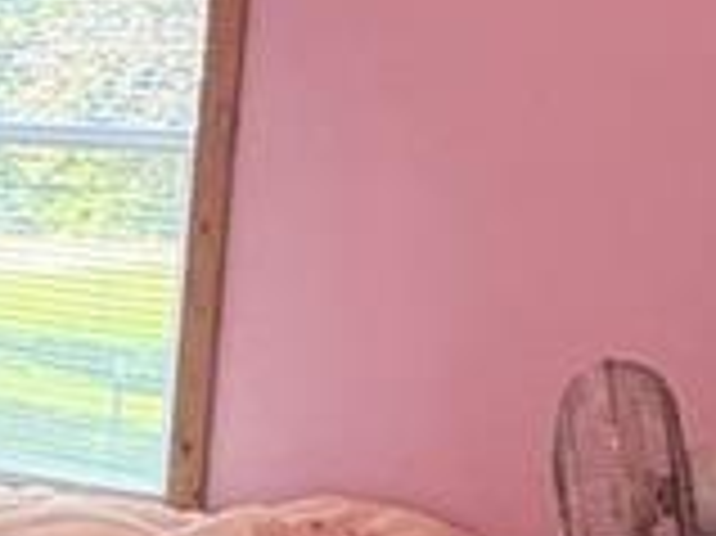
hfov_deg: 18.7
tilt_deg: -9.8
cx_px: -414
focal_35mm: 90
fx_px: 1860
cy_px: 378
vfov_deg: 16.3
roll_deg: -1.4
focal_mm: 2.22
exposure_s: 1/120
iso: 250
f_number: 2.2
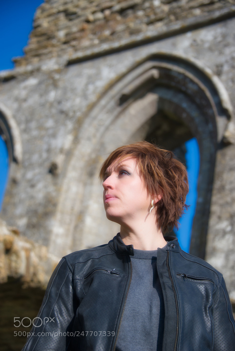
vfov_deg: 23.9
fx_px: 832
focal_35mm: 85
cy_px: 176
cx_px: 118
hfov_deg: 16.1
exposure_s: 1/2500
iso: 250
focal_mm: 85
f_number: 5
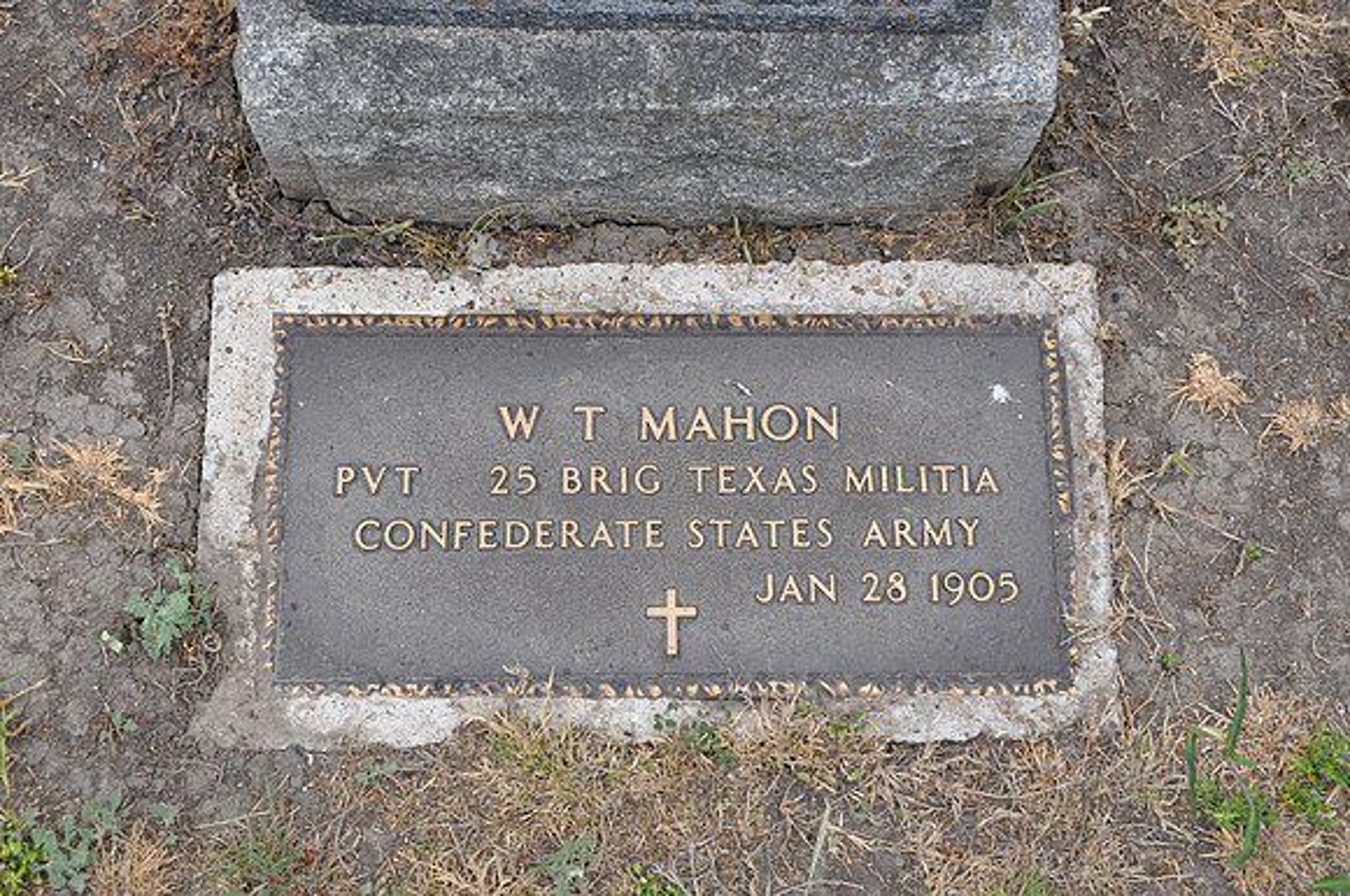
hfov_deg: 41.2
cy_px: 448
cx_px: 675
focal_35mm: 48
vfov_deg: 28.0
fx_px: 1797
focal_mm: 32
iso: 200
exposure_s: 1/250
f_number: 8
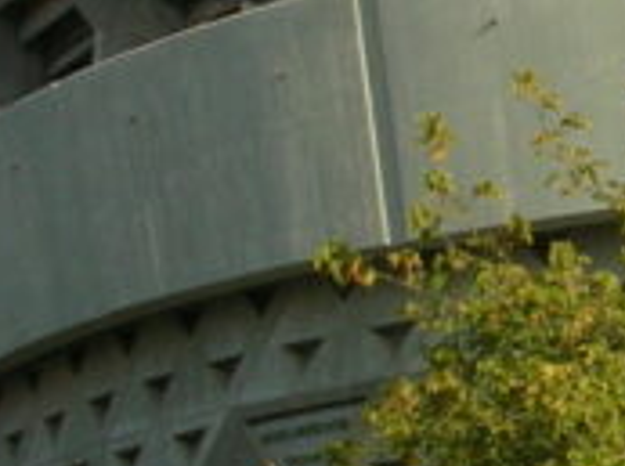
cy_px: -4
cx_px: 1116
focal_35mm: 195
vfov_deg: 7.6
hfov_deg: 9.7
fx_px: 3513
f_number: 5.6
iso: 50
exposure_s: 1/188
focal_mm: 5.8
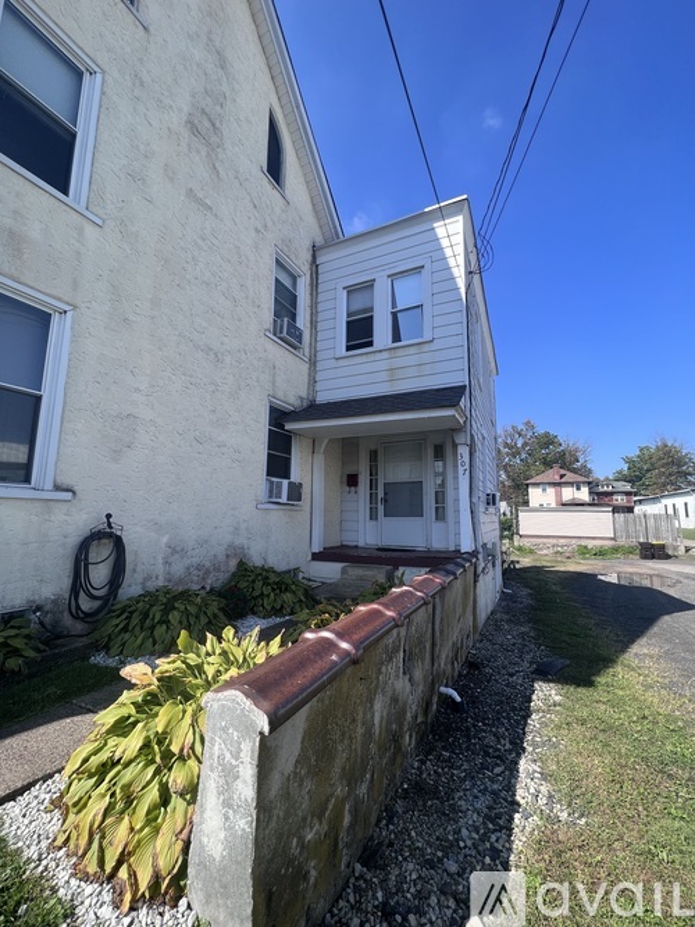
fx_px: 348
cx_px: 348
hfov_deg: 89.9
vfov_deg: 106.2
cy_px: 464
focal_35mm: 13
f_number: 1.8
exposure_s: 1/657
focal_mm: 1.57
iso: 32
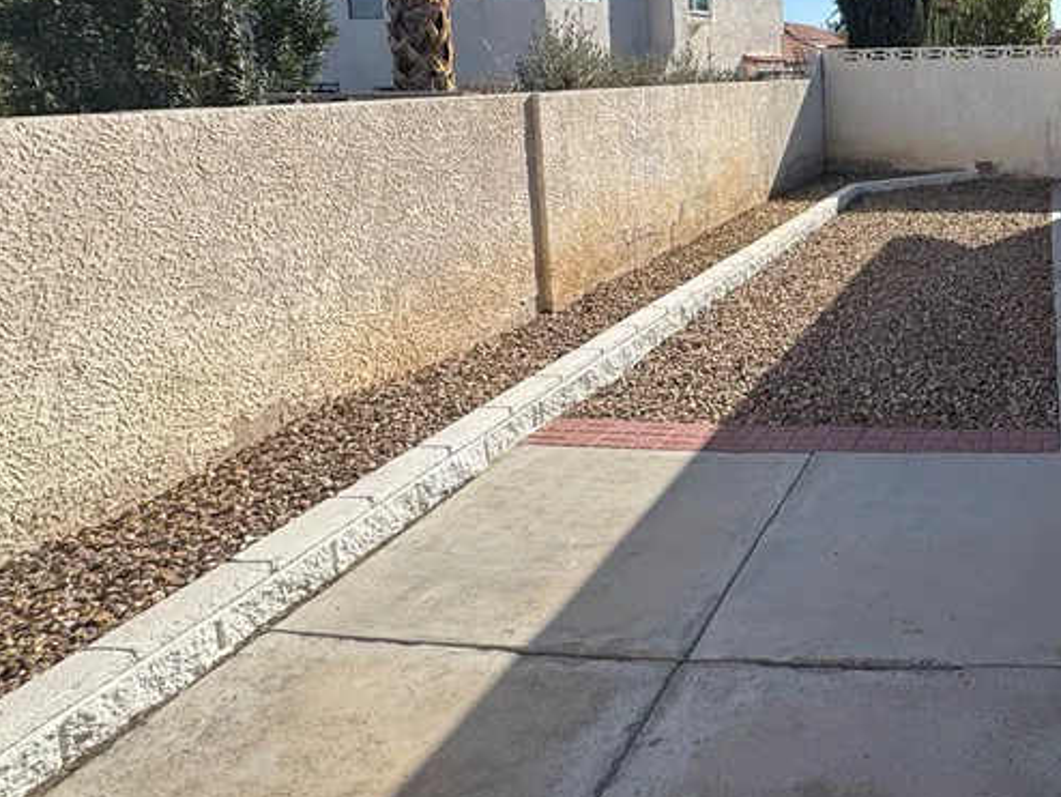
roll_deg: +1.4
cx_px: 975
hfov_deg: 53.2
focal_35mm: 29
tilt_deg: -5.8
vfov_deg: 46.4
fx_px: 889
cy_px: 191
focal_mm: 2.22
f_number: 2.2
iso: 50
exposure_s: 1/1832
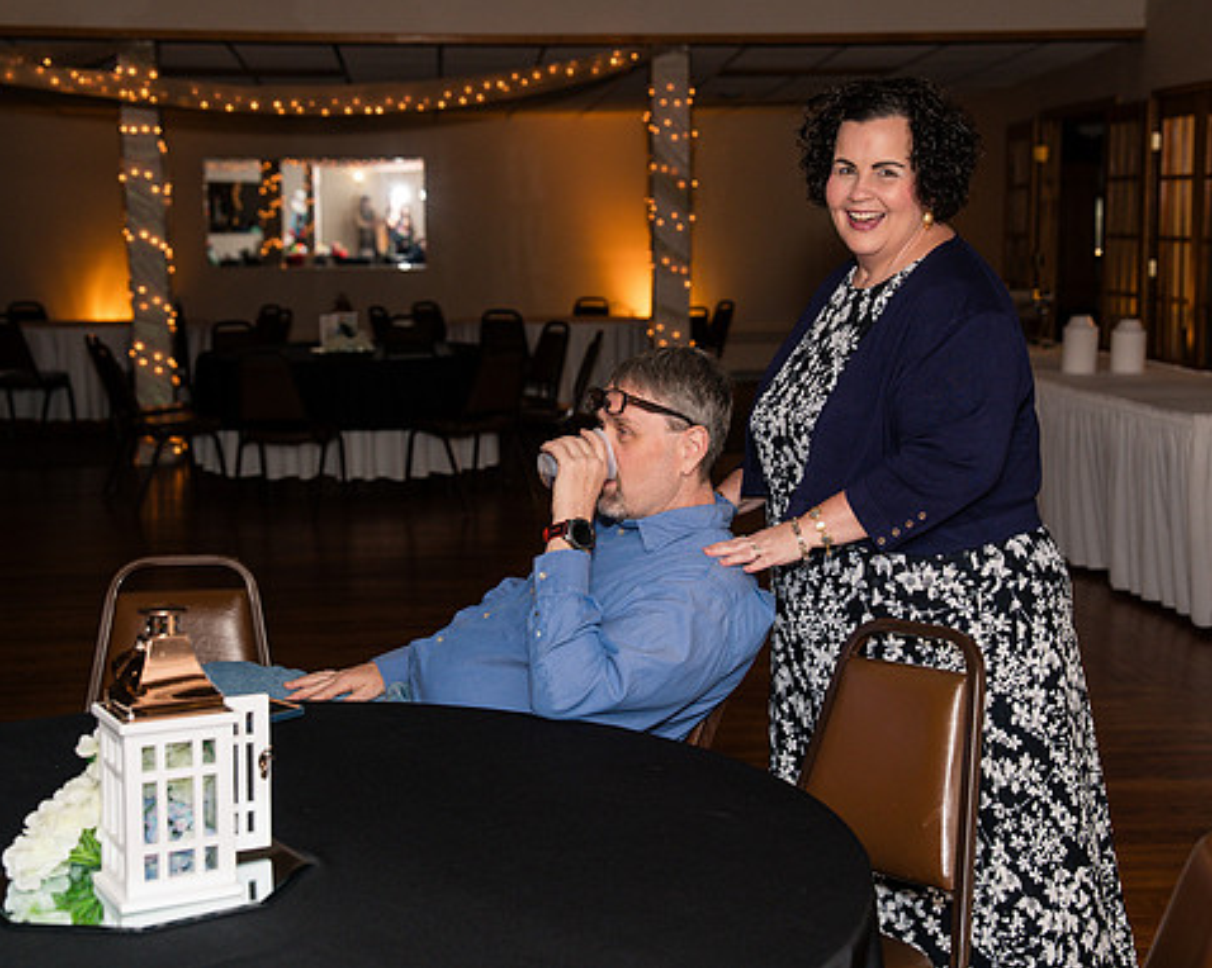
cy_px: 483
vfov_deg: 26.7
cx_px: 649
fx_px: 2044
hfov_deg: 33.0
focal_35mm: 57
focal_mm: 50
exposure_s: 1/250
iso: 400
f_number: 4
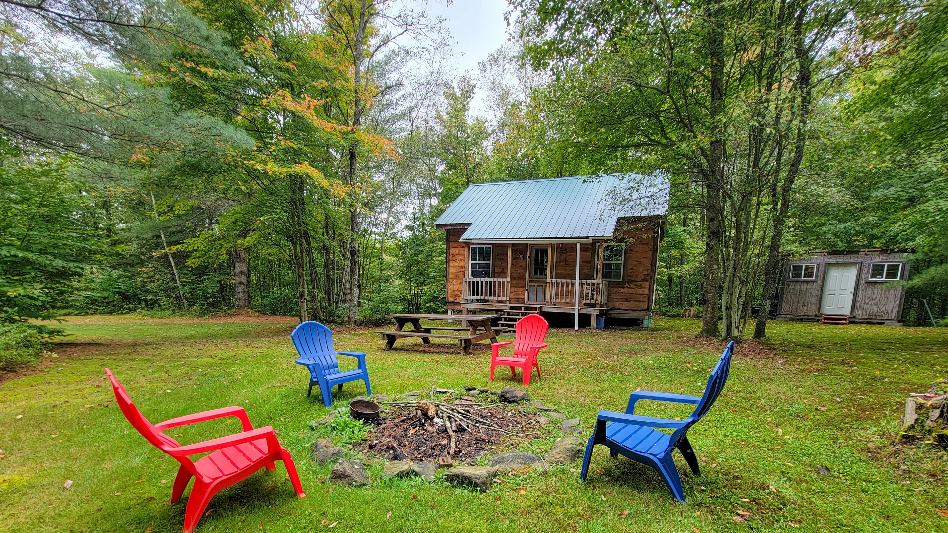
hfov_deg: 103.0
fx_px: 377
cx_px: 476
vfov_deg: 68.9
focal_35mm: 15
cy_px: 348
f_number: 2.2
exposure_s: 1/60
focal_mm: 2.2
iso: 64
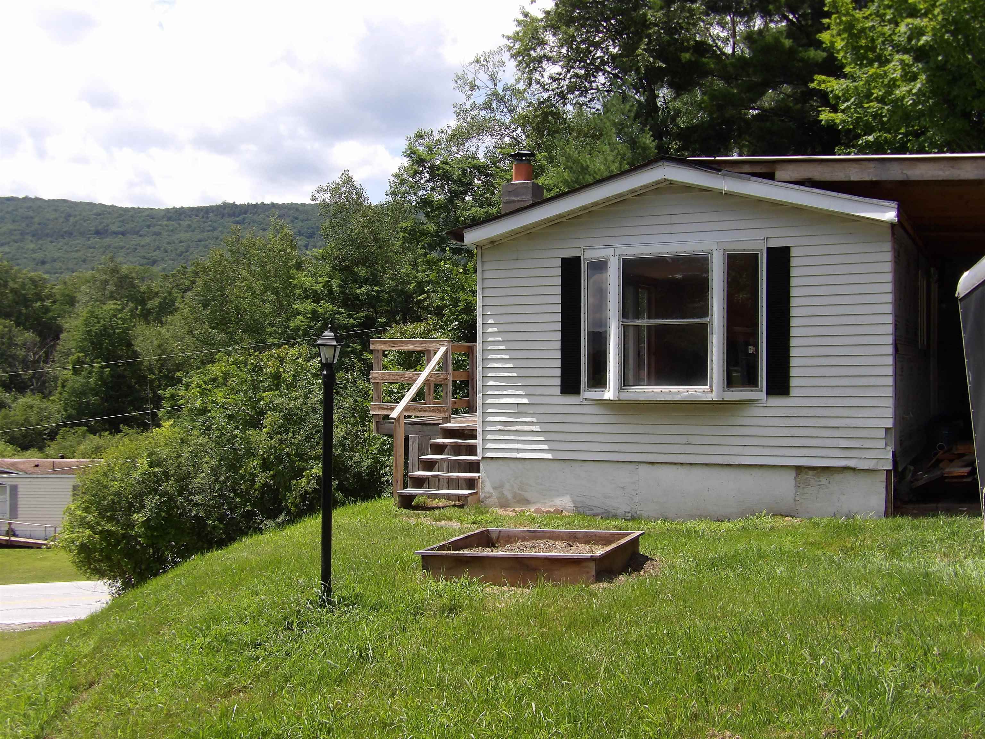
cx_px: 492
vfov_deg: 36.8
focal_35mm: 39
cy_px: 370
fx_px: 1110
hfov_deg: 47.9
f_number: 3.7
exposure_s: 1/670
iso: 100
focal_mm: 7
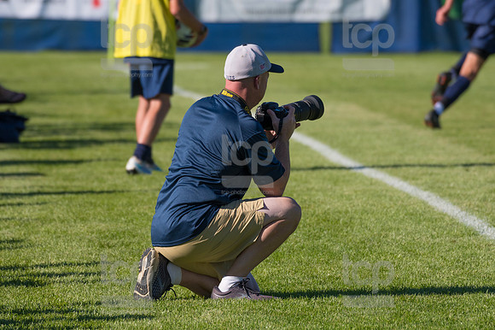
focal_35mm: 465
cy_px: 165
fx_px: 6390
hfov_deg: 4.4
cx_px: 248
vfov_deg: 3.0
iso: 320
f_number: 5.6
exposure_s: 1/2000
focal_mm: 310
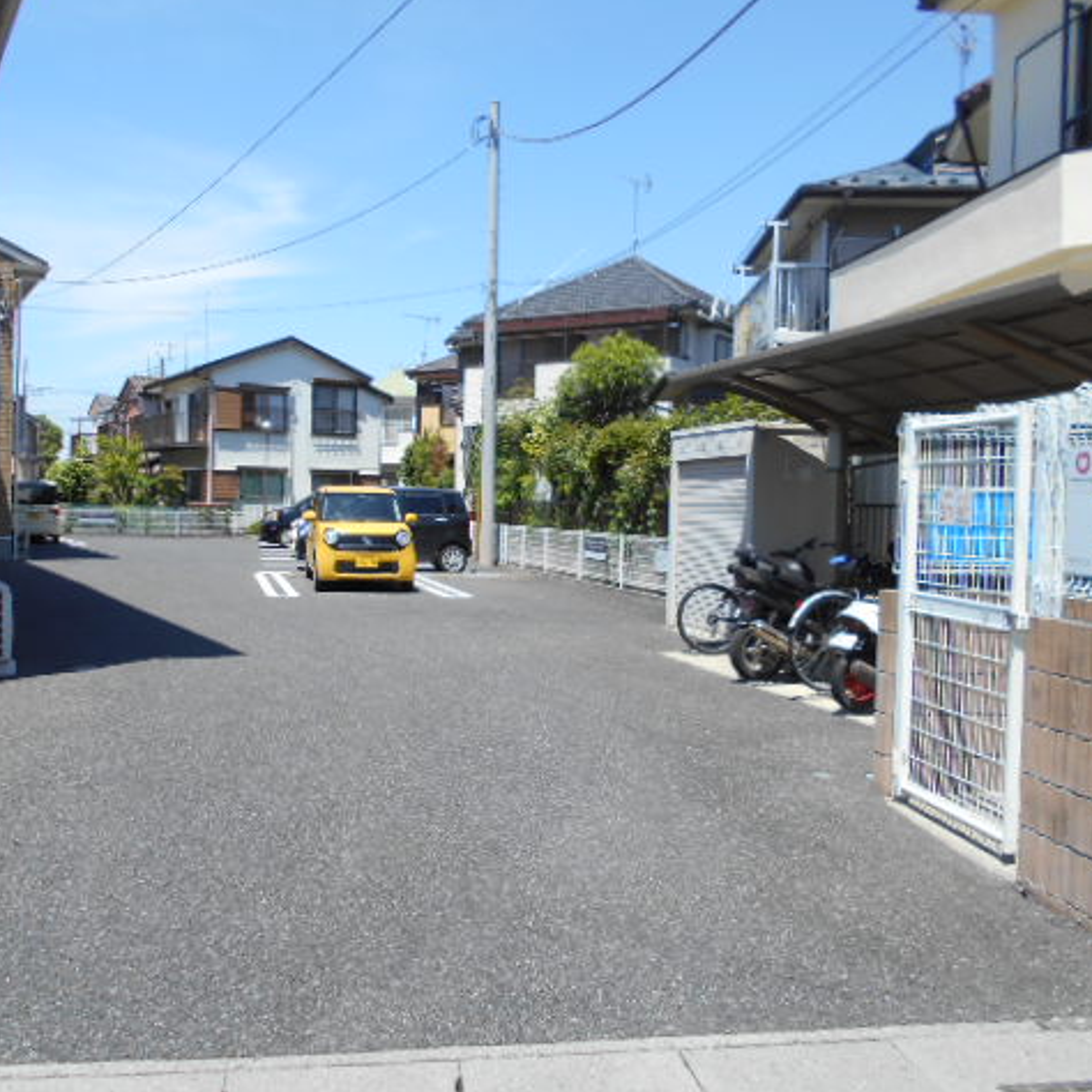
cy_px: 544
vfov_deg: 52.5
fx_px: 1106
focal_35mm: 31
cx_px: 498
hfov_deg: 52.5
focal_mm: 4.6
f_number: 3.2
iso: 80
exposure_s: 1/640
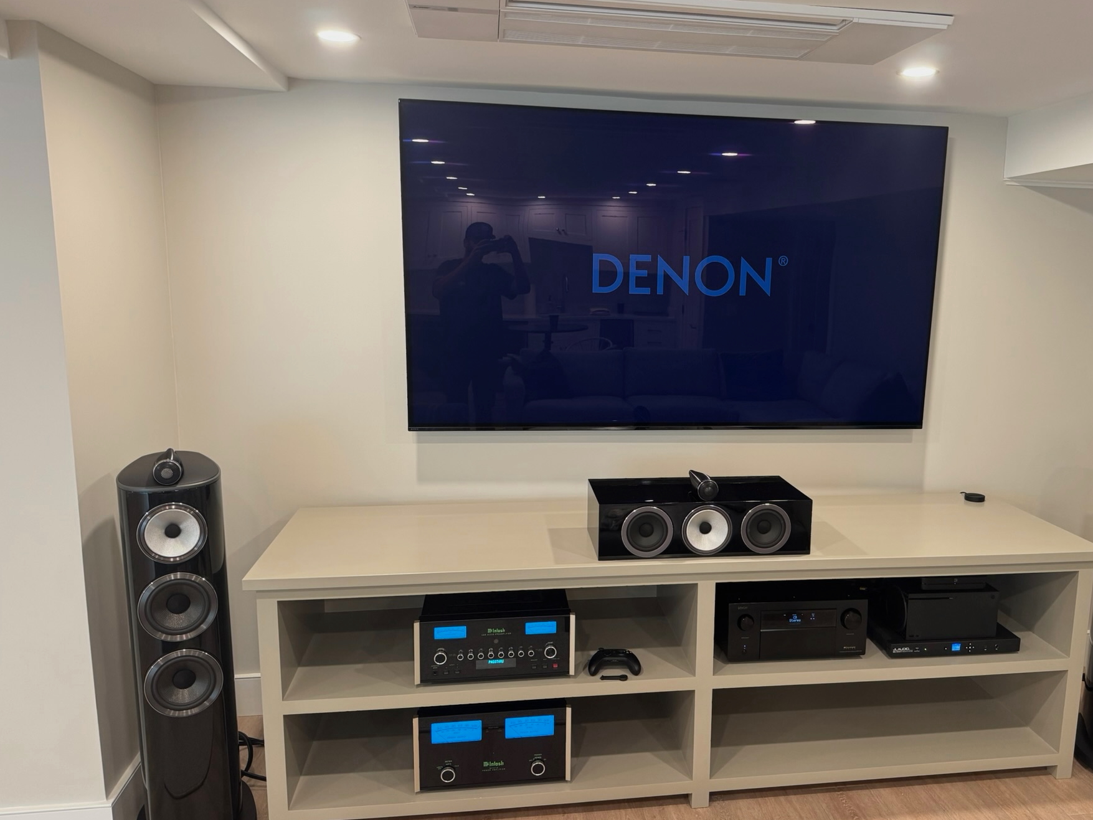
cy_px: 425
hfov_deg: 63.0
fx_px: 884
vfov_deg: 49.8
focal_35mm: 28
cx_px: 637
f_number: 1.78
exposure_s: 1/60
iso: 160
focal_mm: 6.76
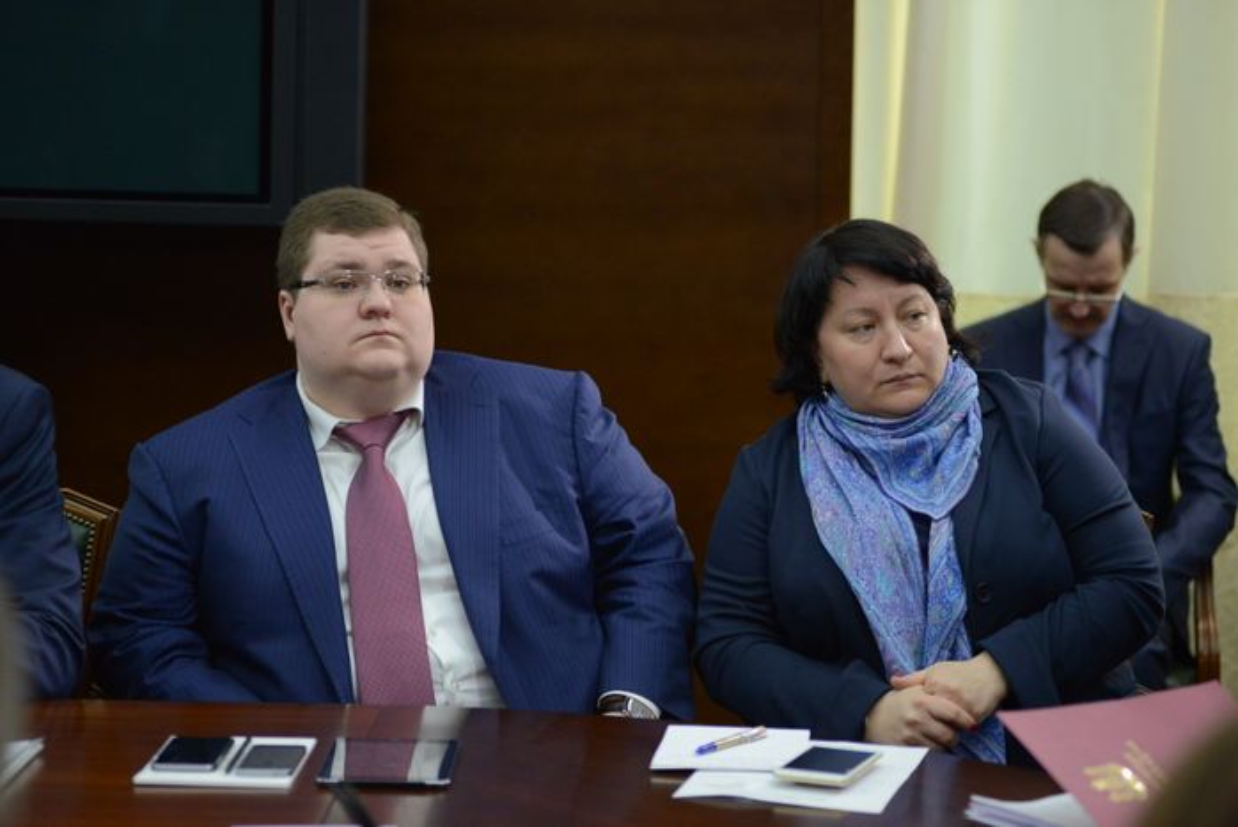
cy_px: 414
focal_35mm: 80
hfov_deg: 25.4
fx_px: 2752
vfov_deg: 17.1
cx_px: 619
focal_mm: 80
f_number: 2.8
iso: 3200
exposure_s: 1/800
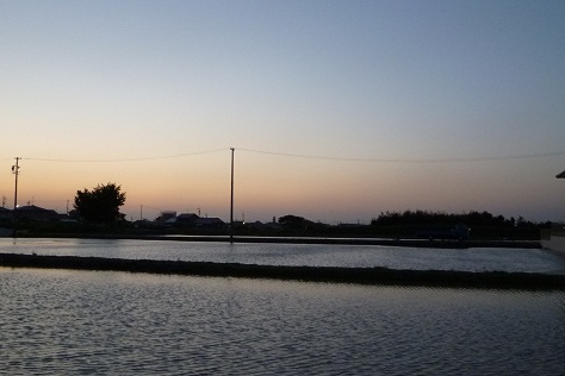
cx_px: 254
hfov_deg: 53.0
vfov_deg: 36.9
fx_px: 565
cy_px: 193
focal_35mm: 36
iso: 320
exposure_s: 1/30
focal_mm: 5.5
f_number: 3.1
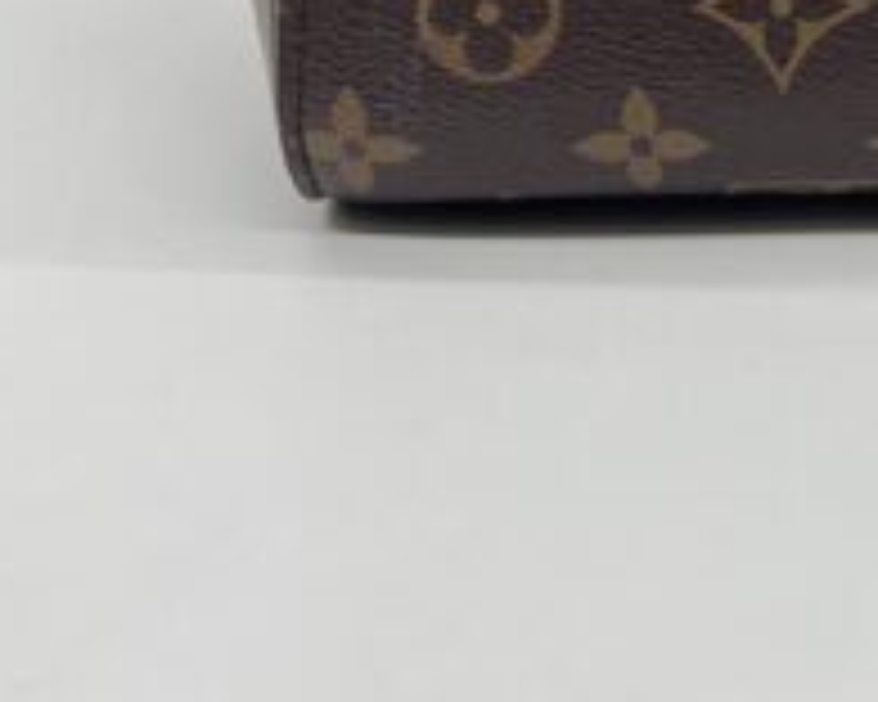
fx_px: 3456
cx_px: 1382
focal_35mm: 133
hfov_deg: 13.5
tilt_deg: -9.4
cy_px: -842
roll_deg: +0.0
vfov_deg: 10.4
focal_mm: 5.7
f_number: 1.5
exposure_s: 1/100
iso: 32
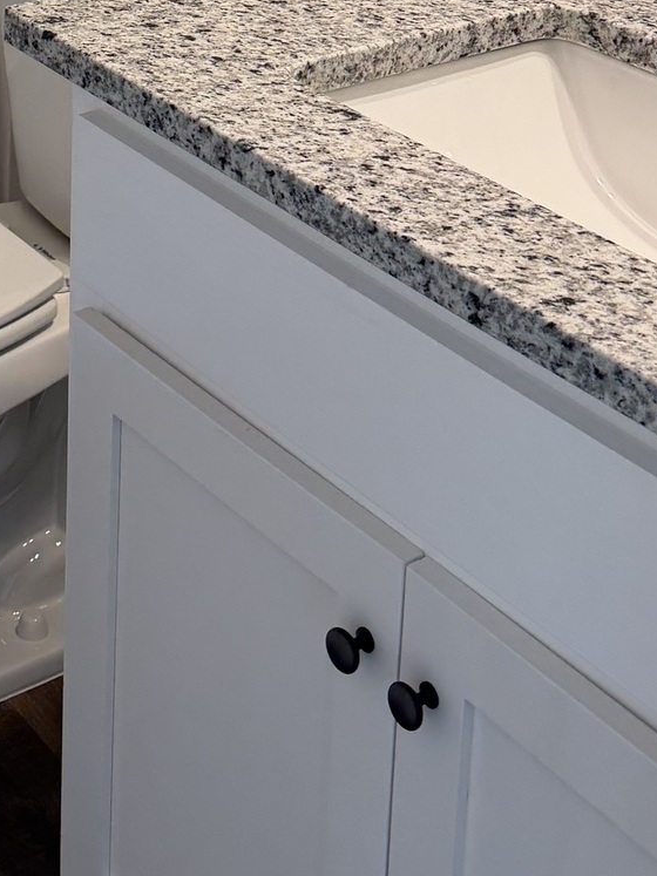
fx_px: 1873
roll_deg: +0.0
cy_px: -287
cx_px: 26
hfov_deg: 19.4
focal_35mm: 74
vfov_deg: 23.1
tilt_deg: -10.7
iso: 125
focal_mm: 6.76
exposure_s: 1/120
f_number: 1.78
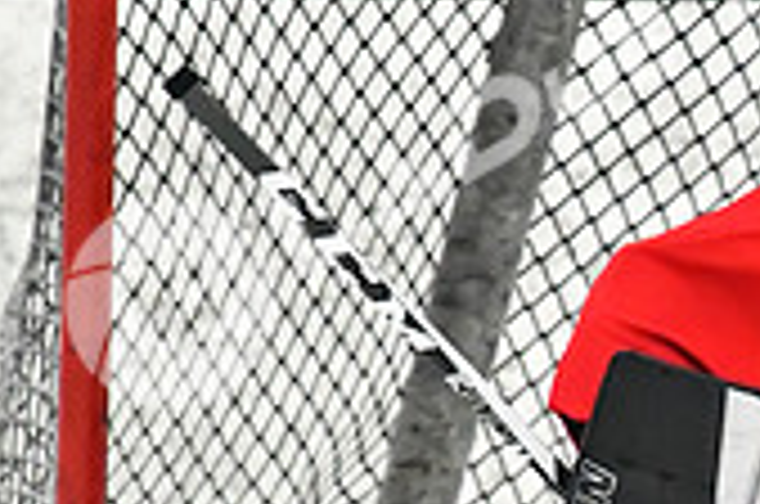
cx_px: 1106
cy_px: 538
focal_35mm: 981
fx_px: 20671
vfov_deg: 1.4
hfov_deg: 2.1
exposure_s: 1/1600
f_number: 2.8
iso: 6400
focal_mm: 190
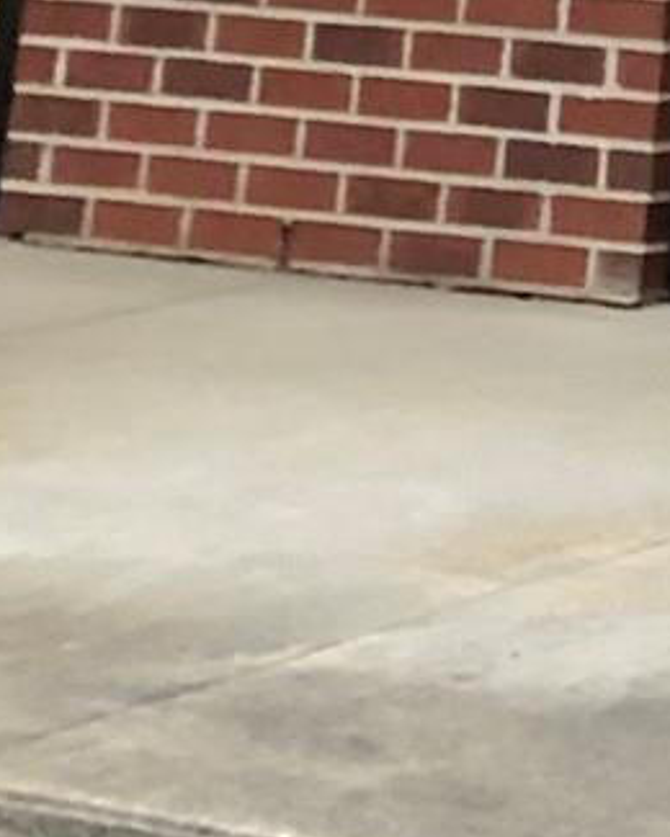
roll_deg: -2.7
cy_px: -950
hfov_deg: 7.6
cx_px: 2172
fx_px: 4263
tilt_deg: +9.1
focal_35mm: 172
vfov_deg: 10.2
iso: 50
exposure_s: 1/15
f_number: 1.8
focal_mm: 3.99
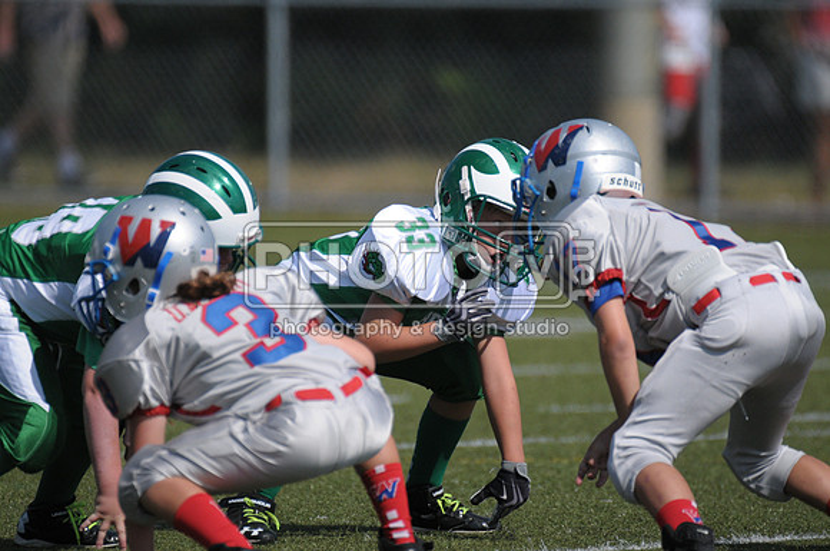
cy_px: 276
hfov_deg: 3.4
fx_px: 13814
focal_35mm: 600
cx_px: 415
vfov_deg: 2.3
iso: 640
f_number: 4
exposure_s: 1/8000
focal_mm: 400
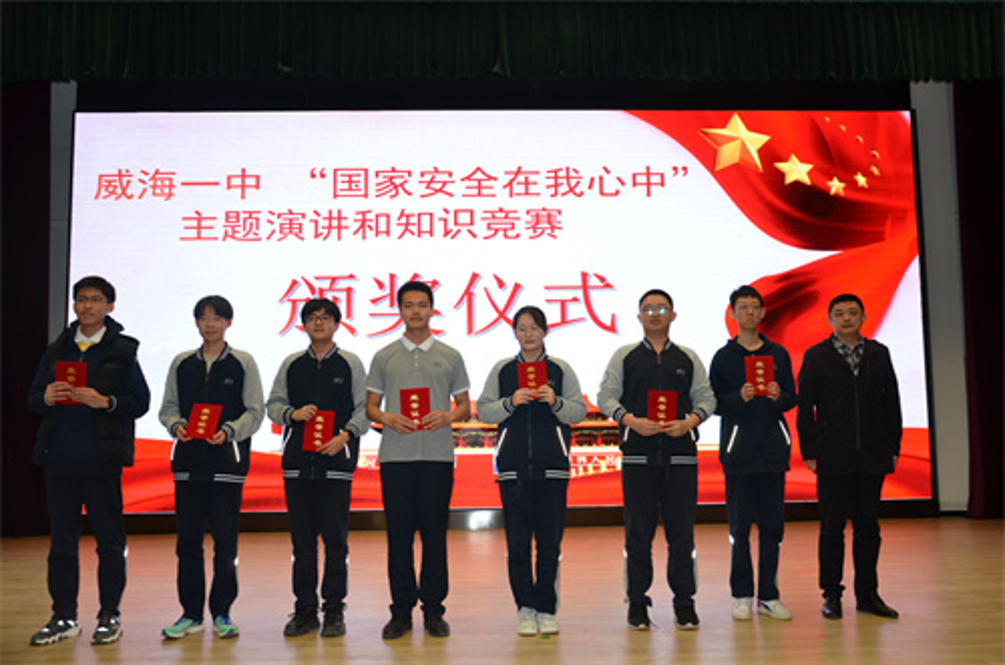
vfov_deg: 41.5
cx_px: 502
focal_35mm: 32
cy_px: 332
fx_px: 877
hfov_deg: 59.6
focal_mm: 21
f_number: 3.8
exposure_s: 1/125
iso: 360
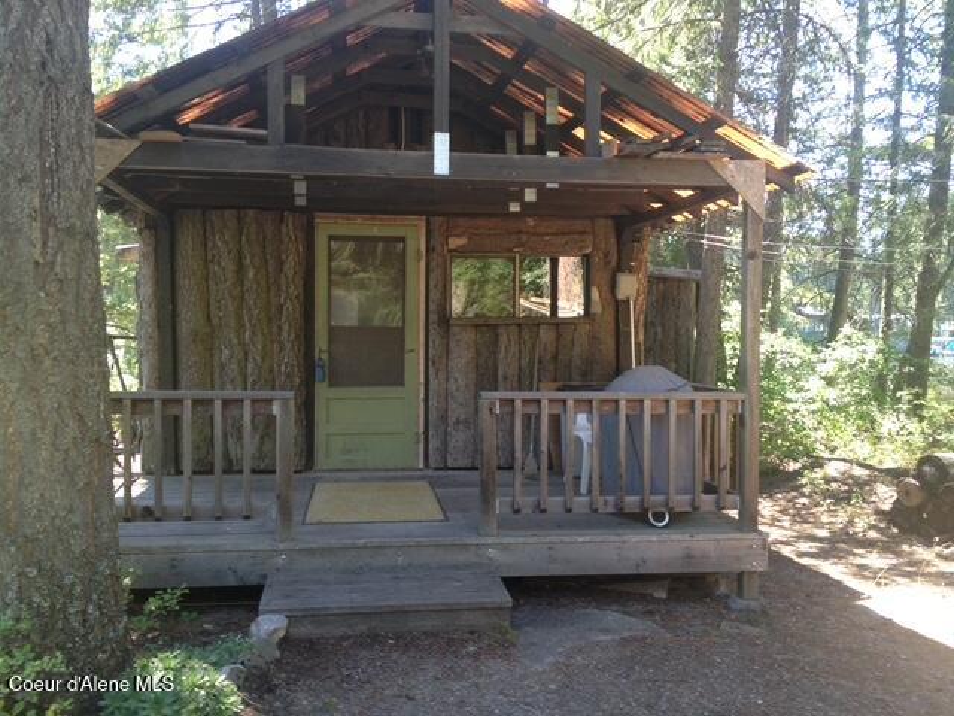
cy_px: 358
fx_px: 965
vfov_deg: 40.7
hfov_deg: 52.6
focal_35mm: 35
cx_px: 477
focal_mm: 4.28
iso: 64
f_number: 2.4
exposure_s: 1/60
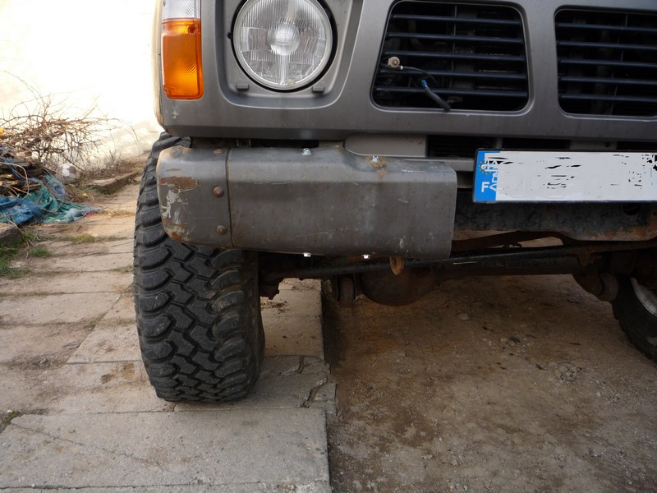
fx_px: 569
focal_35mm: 30
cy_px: 246
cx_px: 328
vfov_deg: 46.8
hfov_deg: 60.0
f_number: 3.3
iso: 100
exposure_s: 1/80
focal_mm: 5.2
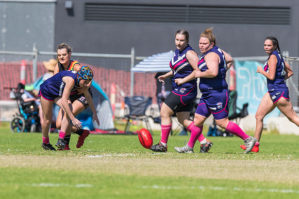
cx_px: 66
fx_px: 5963
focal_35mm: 718
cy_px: 111
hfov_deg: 2.9
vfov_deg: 1.9
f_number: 6.3
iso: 800
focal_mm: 460
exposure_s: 1/3200
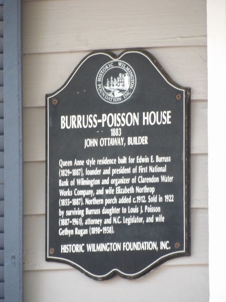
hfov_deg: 2.5
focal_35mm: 604
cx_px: 113
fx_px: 5258
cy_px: 151
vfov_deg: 3.3
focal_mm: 108.3
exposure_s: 1/50
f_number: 4.2
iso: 431
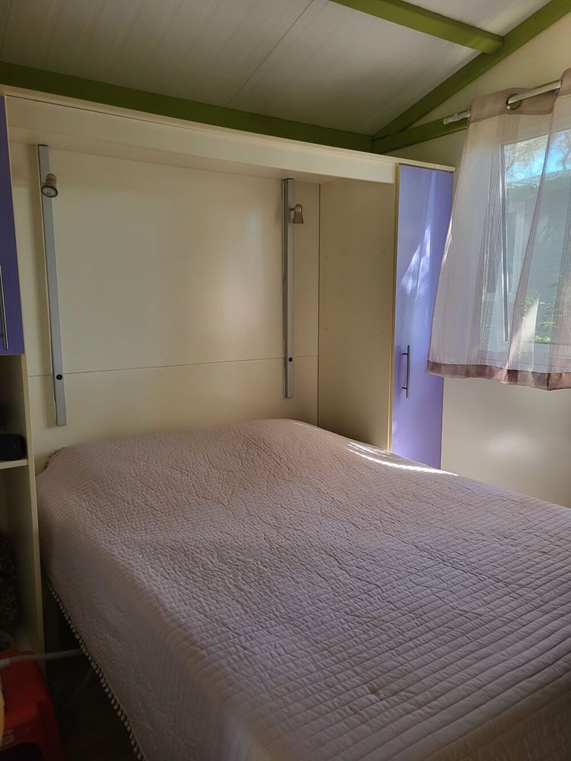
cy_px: 380
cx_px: 286
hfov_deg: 53.1
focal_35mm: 26
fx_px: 572
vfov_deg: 67.3
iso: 250
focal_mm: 5.4
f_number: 1.8
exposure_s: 1/100
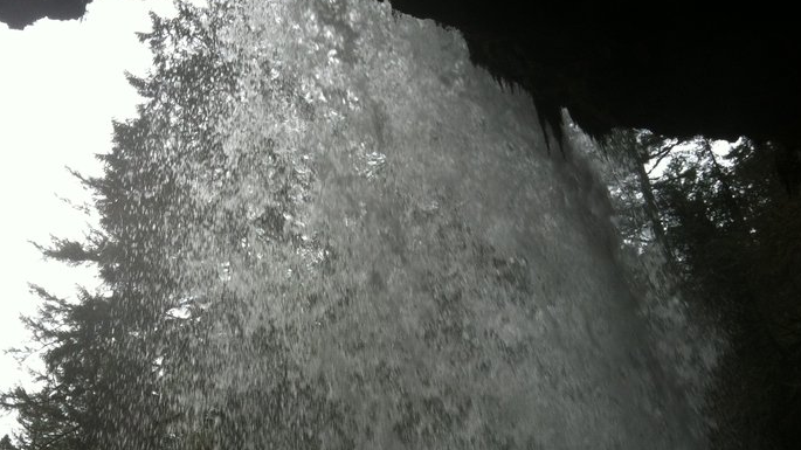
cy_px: 302
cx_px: 332
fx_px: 1062
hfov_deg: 41.2
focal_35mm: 50
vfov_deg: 23.8
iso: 80
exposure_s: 1/290
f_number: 2.8
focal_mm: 3.85
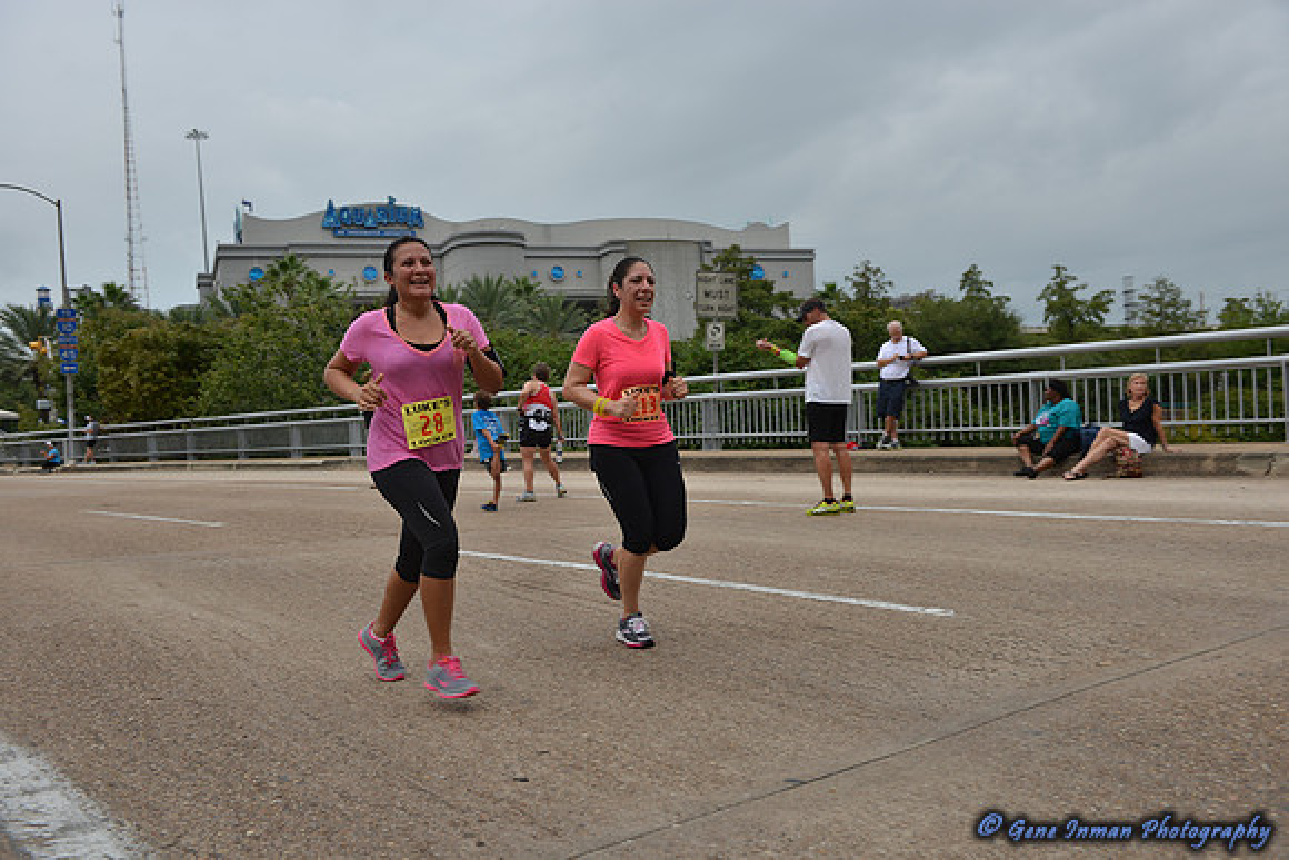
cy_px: 430
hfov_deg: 55.8
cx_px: 644
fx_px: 1218
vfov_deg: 38.9
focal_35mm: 34
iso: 100
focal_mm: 34
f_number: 5.6
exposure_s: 1/160
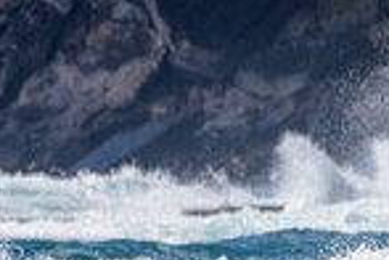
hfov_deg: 0.9
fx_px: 26212
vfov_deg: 0.6
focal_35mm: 2426
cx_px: 10
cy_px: 376
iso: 100
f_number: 5.6
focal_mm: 500
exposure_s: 1/2000
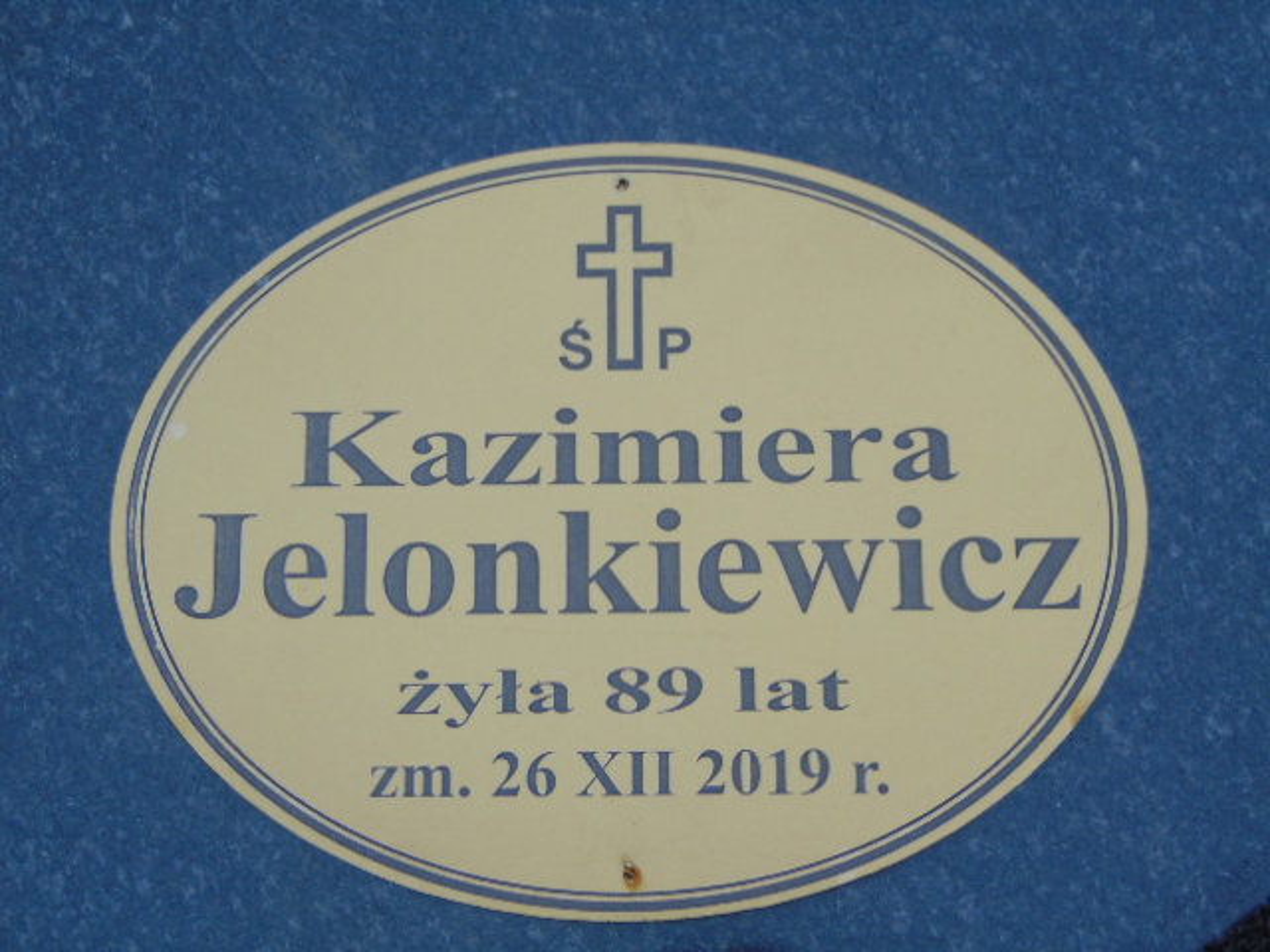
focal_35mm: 71
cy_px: 476
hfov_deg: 27.4
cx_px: 635
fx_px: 2605
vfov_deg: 20.7
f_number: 3.7
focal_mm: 12.8
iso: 80
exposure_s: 1/320
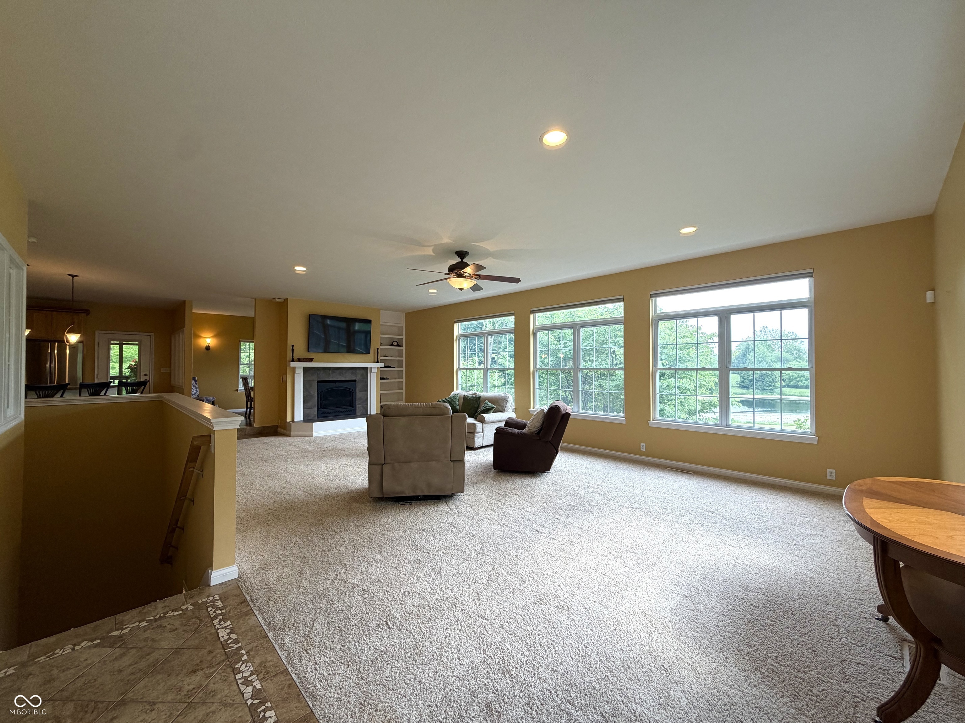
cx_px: 482
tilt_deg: +1.7
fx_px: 390
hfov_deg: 102.1
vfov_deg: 85.7
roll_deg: -0.1
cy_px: 362
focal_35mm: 14
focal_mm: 2.22
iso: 125
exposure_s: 1/120
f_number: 2.2
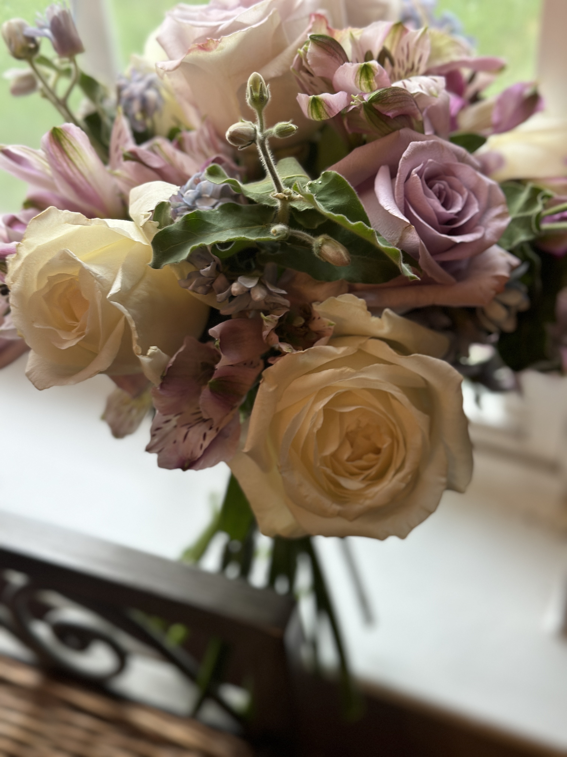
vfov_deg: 39.7
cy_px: 378
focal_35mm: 48
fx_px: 1048
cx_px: 284
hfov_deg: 30.3
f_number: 1.78
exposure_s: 1/60
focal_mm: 6.86
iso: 125
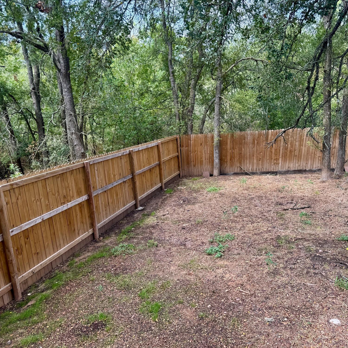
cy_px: 177
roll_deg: +2.5
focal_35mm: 29
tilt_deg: -13.2
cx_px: 200
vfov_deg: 55.6
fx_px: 330
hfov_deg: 55.4
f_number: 1.78
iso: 80
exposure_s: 1/459
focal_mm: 6.76
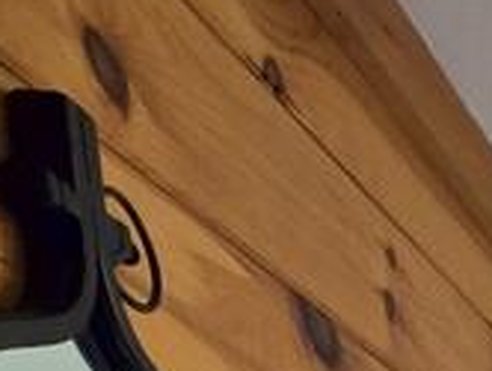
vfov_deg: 11.3
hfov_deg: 16.9
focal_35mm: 80
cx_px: 1028
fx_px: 1139
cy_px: 1104
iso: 160
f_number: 2.2
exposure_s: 1/60
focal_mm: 2.2
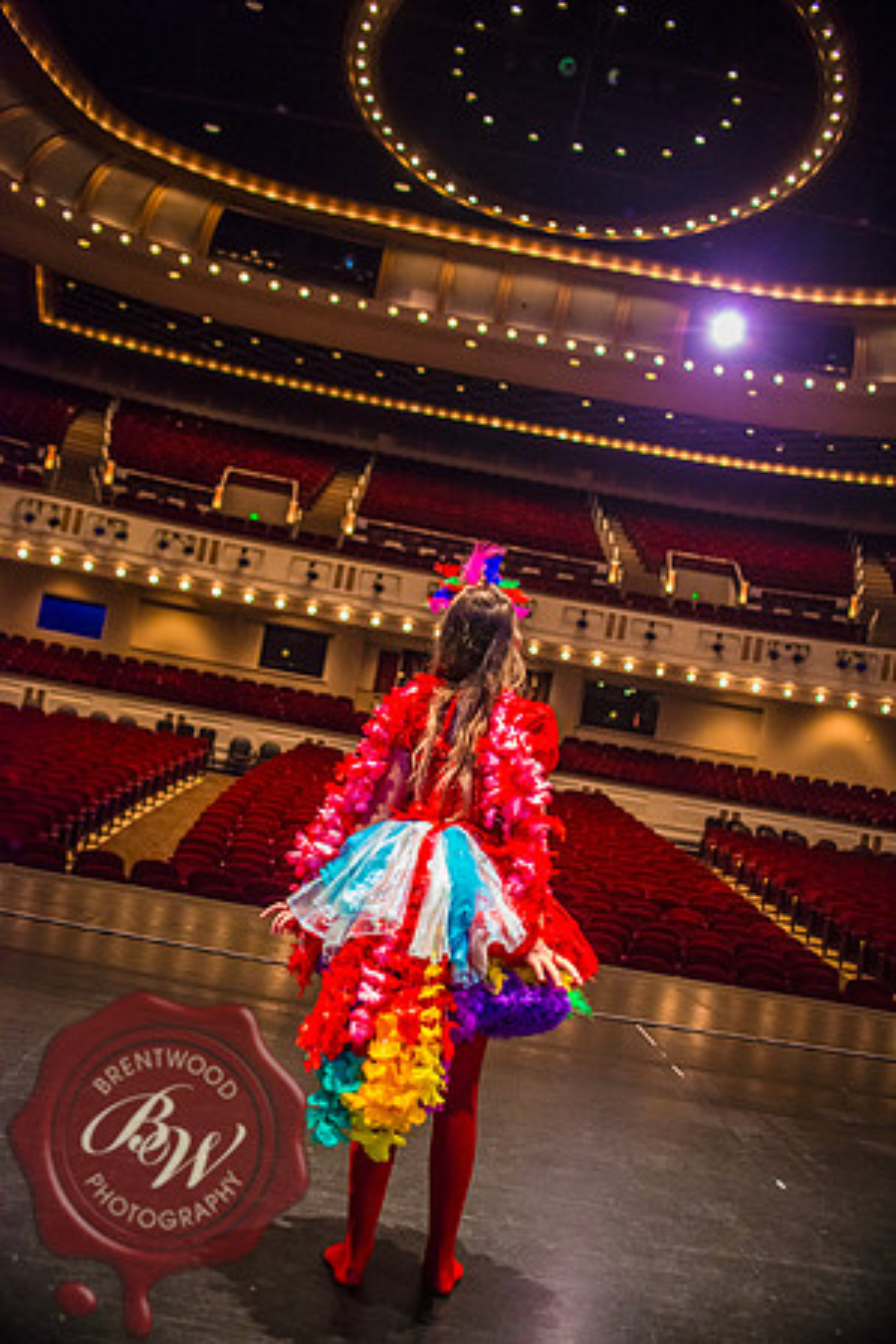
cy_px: 672
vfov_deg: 54.4
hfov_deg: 37.9
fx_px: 1307
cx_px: 448
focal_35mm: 35
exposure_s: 1/250
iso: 6400
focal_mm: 35
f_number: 2.8
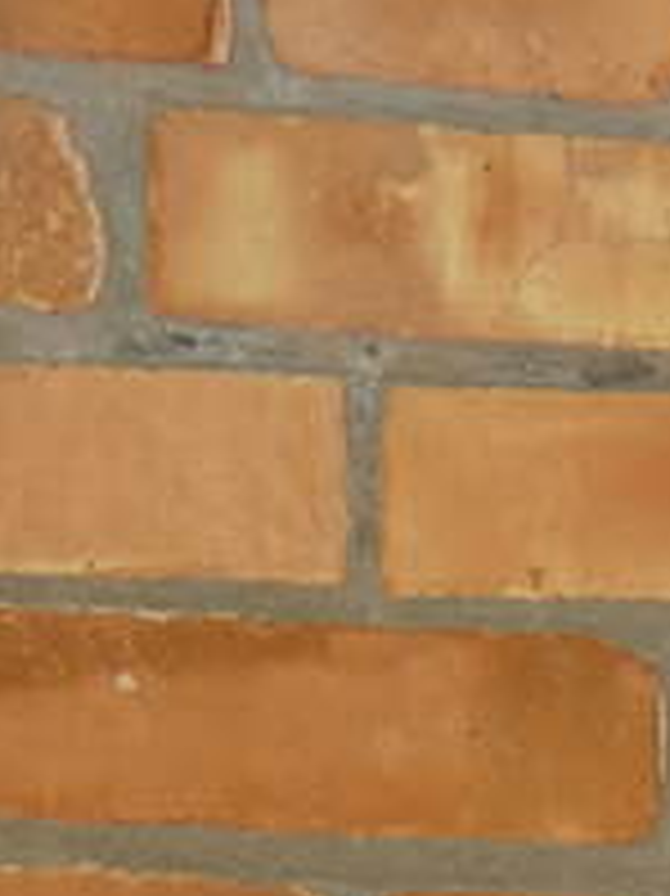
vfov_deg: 8.5
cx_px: 1713
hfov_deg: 6.4
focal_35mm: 220
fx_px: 5684
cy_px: 1851
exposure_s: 1/60
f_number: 3.6
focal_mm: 7.3
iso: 80
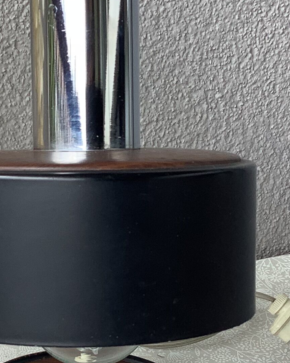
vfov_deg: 20.7
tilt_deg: -19.9
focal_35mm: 92
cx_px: 91
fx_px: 987
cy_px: 252
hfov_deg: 16.7
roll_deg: -0.4
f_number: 2.4
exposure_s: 1/193
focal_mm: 3.3
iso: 25
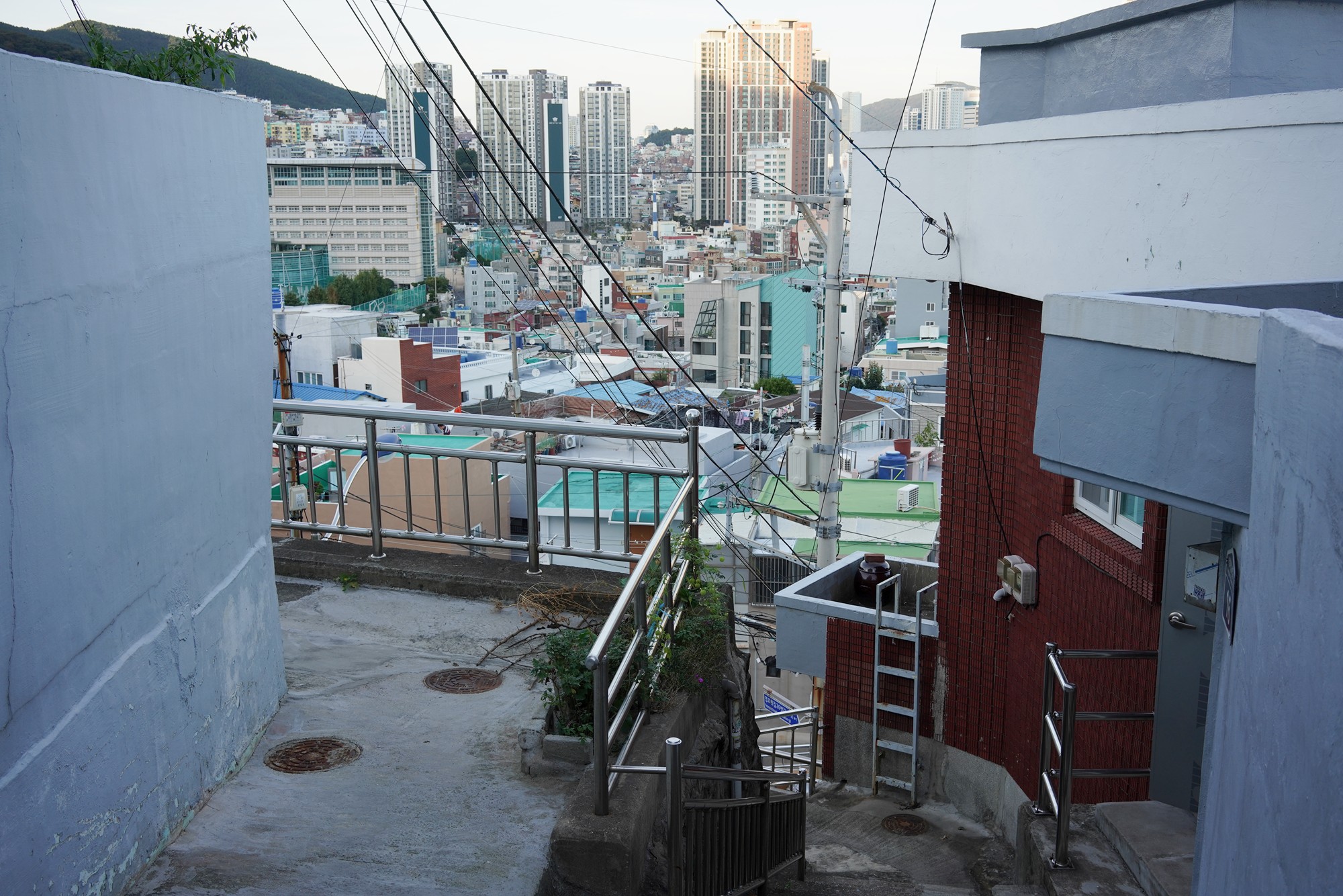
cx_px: 672
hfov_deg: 54.4
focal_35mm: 35
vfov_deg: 37.9
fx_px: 1306
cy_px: 448
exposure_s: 1/125
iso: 400
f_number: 8
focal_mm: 35
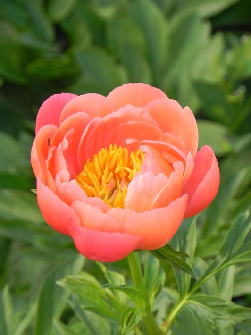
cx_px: 126
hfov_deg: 4.5
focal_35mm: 328
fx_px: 3173
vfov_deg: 6.0
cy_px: 184
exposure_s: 1/160
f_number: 5
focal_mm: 51.8
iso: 160
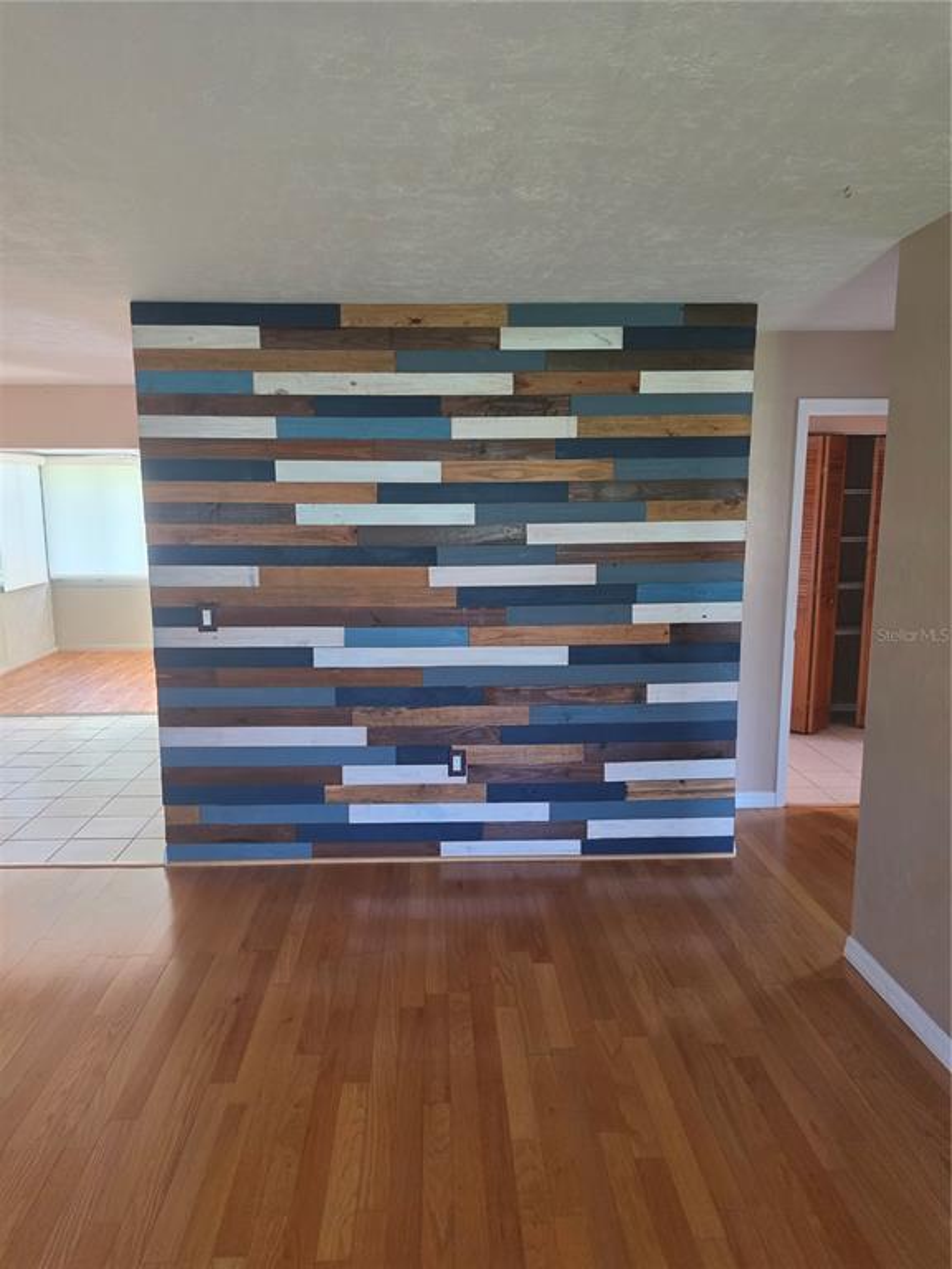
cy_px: 634
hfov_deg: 58.9
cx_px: 476
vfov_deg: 73.9
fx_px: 843
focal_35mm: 23
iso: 320
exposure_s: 1/120
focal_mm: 6.5
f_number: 1.4
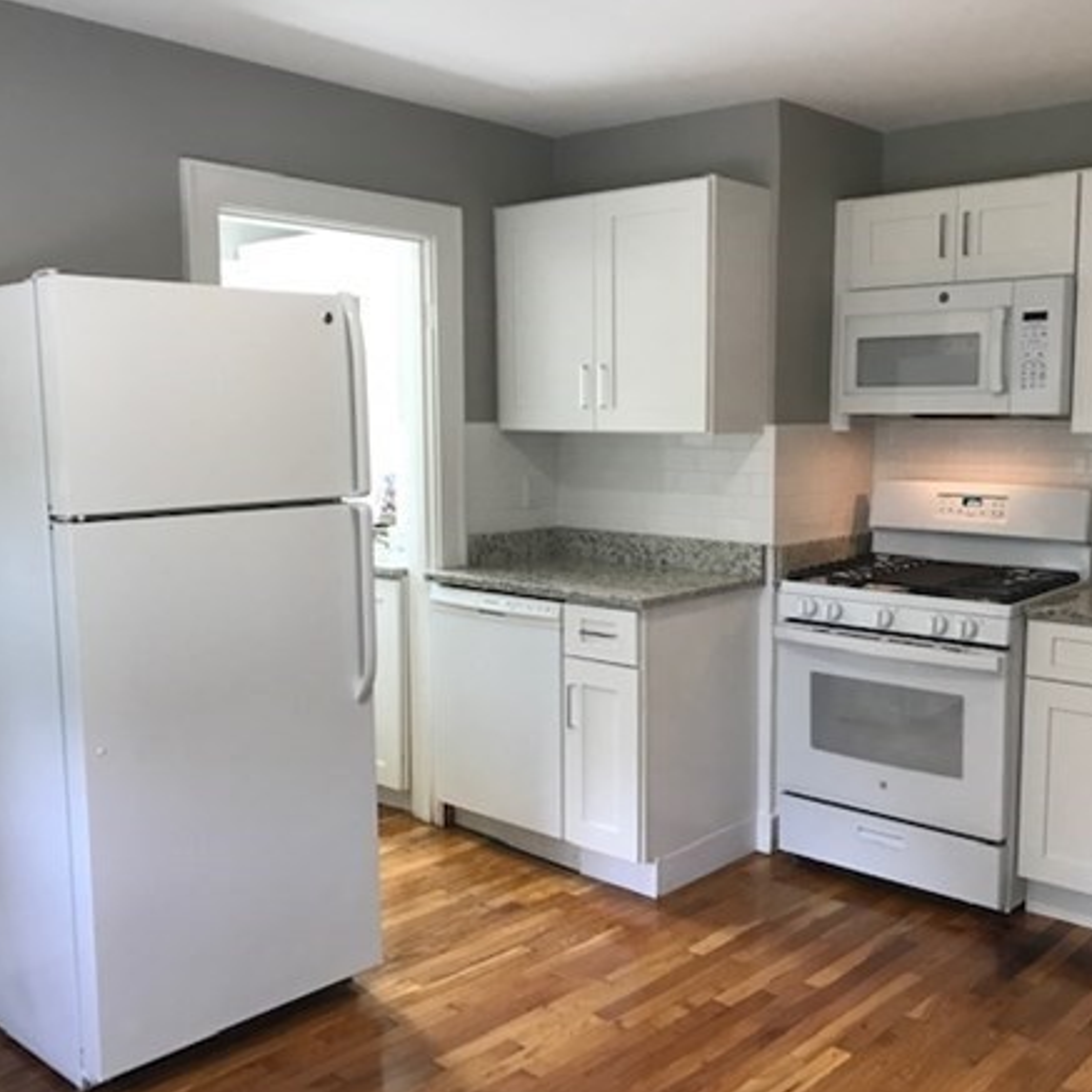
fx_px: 1213
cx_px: 620
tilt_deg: -5.9
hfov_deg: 48.3
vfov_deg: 48.4
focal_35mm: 34
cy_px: 557
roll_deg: -0.9
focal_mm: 3.99
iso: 25
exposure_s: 1/30
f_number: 1.8
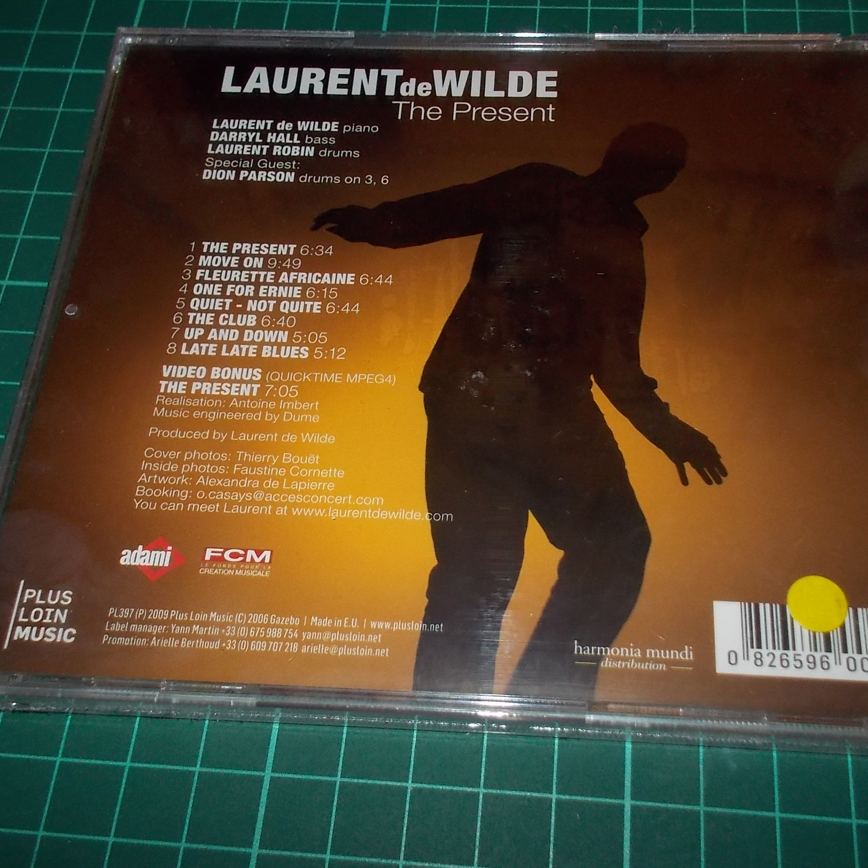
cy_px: 439
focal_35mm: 36
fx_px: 1021
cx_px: 470
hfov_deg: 46.0
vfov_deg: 46.0
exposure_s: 1/30
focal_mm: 4.1
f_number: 3.3
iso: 200
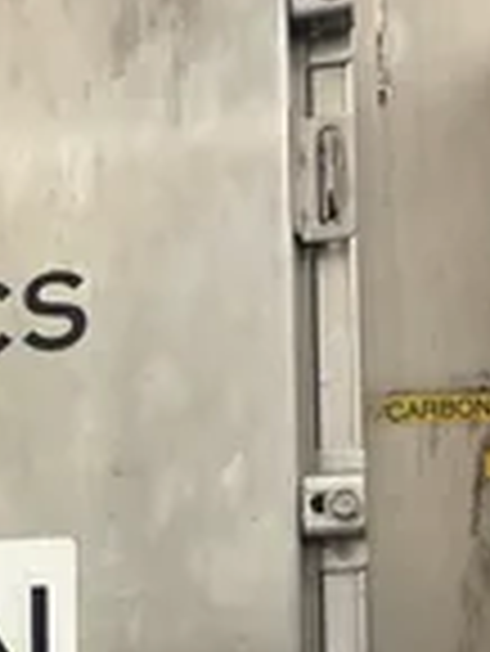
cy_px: 585
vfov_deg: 24.6
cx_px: -135
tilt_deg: +1.3
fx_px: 1451
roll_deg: -0.3
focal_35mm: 77
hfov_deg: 18.0
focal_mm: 3.99
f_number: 1.8
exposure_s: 1/15
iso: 50
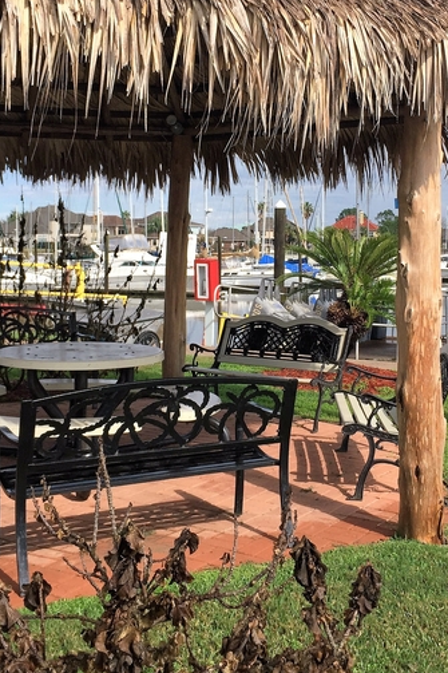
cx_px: 278
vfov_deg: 41.0
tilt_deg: -3.2
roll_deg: -1.9
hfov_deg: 28.0
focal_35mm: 48
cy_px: 274
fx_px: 897
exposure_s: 1/2326
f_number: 2.2
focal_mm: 4.15
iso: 32
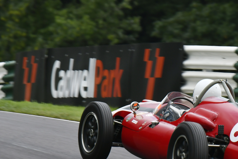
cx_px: 170
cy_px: 90
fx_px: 5038
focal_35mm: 762
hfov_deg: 2.7
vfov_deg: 1.8
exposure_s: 1/320
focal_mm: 280
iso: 320
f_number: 5.6
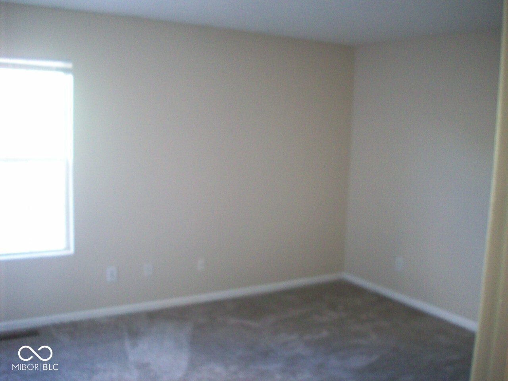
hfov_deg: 50.1
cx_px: 254
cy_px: 190
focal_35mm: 37
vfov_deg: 38.7
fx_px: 543
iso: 160
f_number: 2.8
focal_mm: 6.2
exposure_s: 1/9.73
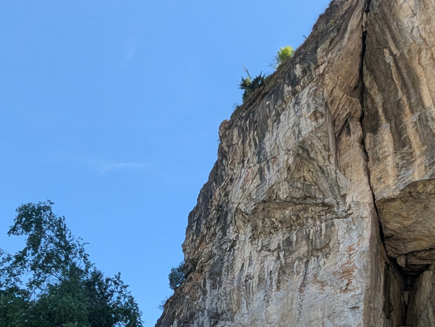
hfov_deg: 50.1
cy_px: 269
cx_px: 218
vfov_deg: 37.1
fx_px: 466
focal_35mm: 37
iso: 56
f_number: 2.2
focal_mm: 1.95
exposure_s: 1/551
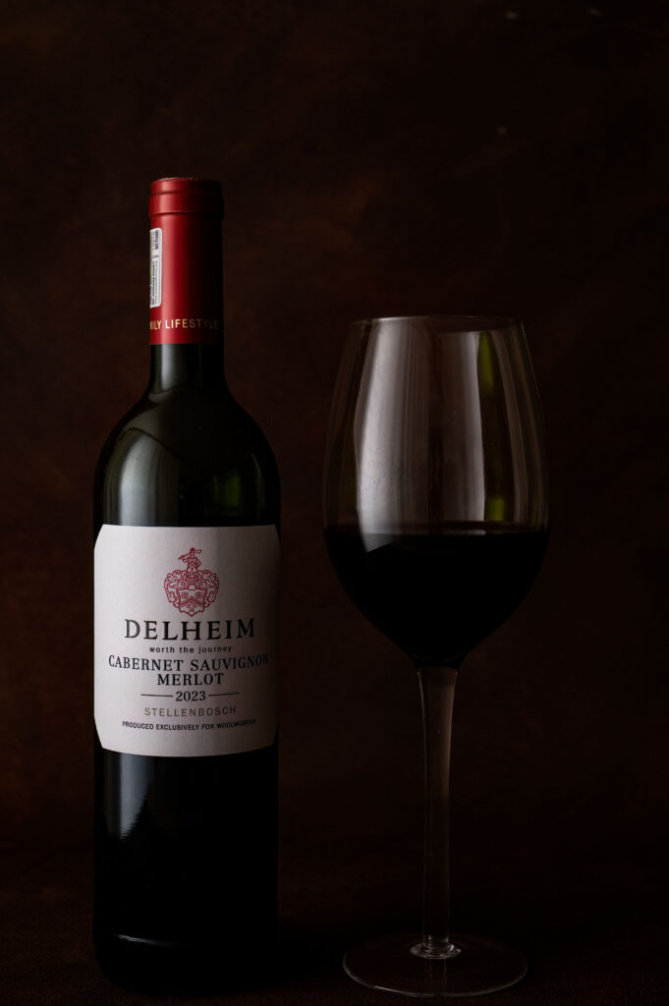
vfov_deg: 40.4
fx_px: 1368
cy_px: 503
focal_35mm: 49
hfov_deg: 27.5
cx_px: 334
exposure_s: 1/15
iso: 400
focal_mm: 49
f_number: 7.1
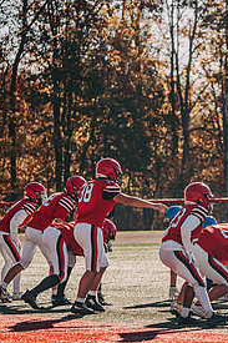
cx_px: 305
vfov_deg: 8.1
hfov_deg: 5.4
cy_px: 240
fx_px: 2406
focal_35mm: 253
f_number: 3.2
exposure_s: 1/2000
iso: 250
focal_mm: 120
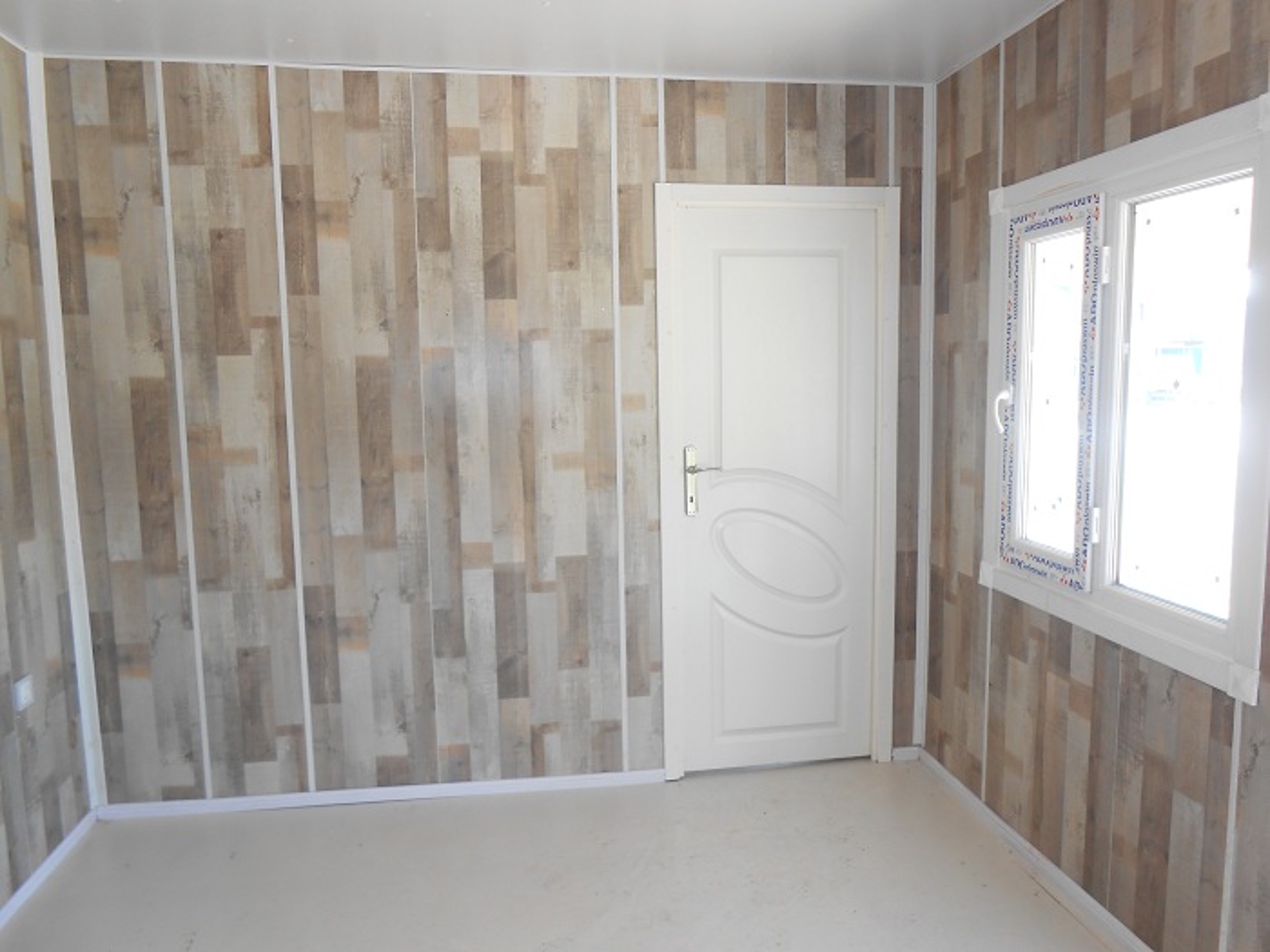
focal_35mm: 26
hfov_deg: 67.3
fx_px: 954
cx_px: 635
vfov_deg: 53.1
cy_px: 476
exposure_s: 1/30
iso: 125
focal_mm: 4.6
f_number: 3.5
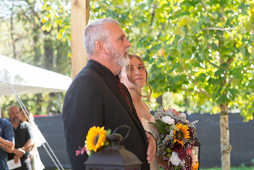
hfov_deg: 21.1
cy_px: 73
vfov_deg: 14.2
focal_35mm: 97
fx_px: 681
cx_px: 135
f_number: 4.5
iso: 500
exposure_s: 1/400
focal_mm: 85
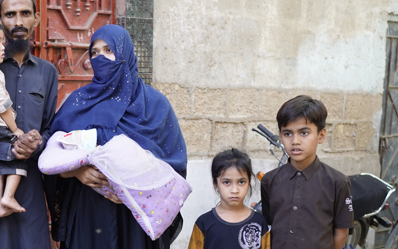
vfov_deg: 17.4
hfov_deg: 26.8
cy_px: 213
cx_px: 29
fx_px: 803
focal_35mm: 74
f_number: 2.8
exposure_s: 1/250
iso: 500
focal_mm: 35
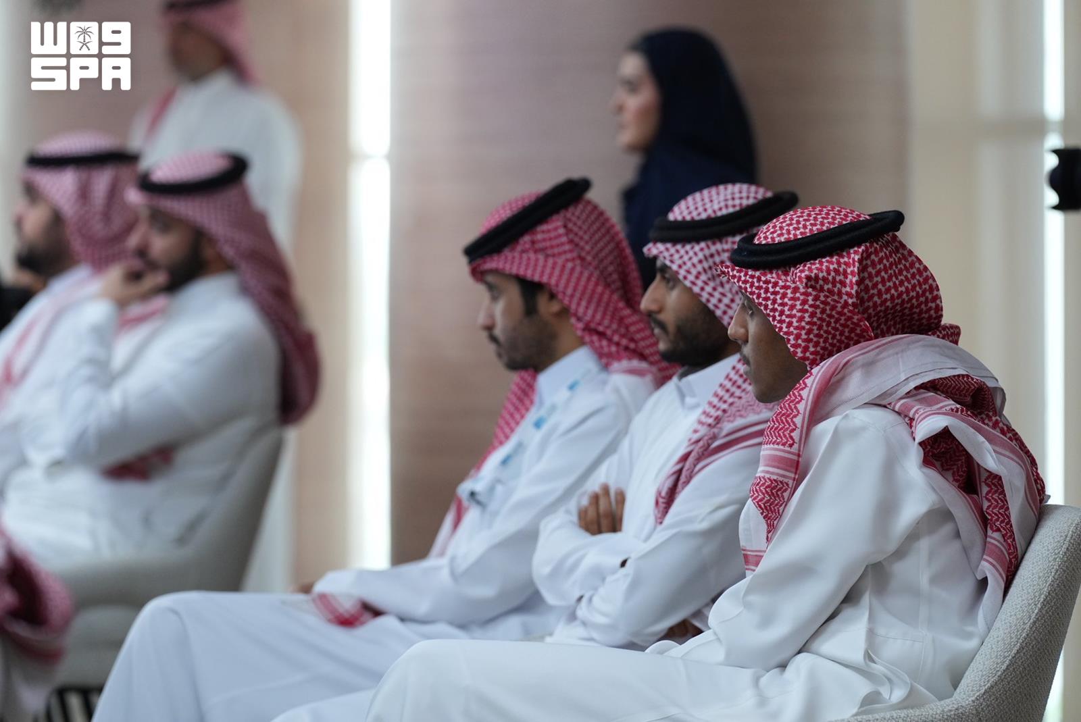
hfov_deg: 10.3
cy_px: 361
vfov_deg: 6.9
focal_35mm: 200
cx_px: 540
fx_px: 6009
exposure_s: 1/160
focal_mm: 200
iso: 2000
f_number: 4
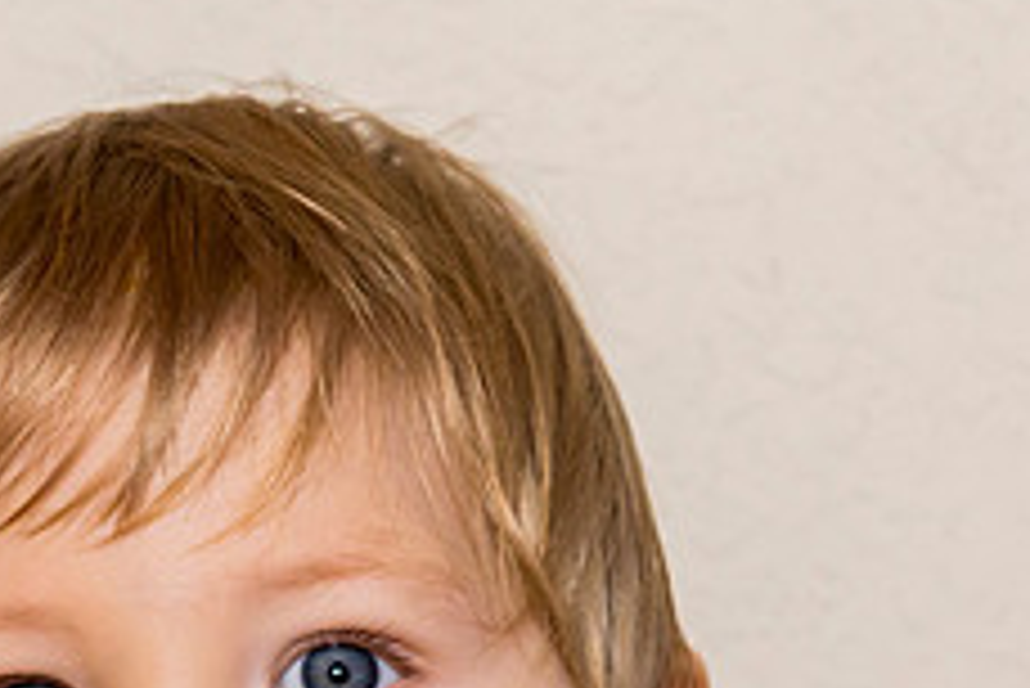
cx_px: 342
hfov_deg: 11.6
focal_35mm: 177
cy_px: 803
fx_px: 5067
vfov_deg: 7.7
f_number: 7.1
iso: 4000
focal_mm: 70
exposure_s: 1/200
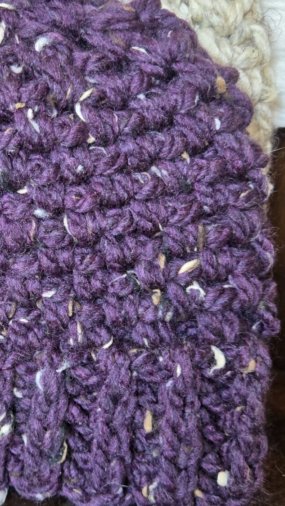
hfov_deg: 20.6
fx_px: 766
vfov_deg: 36.6
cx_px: 18
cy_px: 247
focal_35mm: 57
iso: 125
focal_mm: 5.4
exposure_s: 1/120
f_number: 1.8
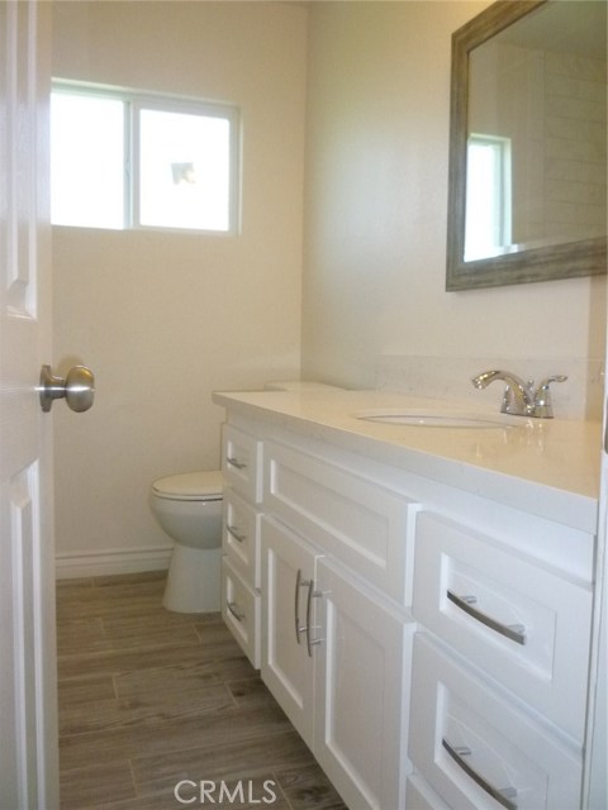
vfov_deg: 61.7
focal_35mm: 29
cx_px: 304
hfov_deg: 48.2
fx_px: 679
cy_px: 405
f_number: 3.3
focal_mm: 5.2
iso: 400
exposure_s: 1/125
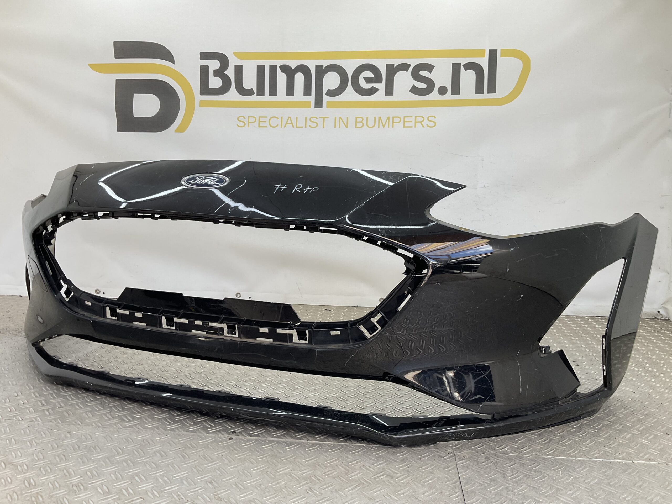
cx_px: 336
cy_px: 252
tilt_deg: -5.6
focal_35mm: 29
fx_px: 563
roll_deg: -1.8
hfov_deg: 61.7
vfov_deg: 48.2
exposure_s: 1/135
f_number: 1.8
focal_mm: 3
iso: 16
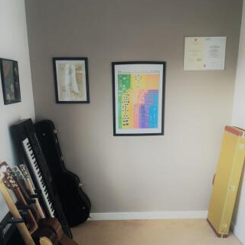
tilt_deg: -17.0
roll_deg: +0.8
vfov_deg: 46.4
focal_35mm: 35
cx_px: 125
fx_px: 280
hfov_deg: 47.2
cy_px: 164
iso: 100
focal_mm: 4.15
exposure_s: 1/33
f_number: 2.2
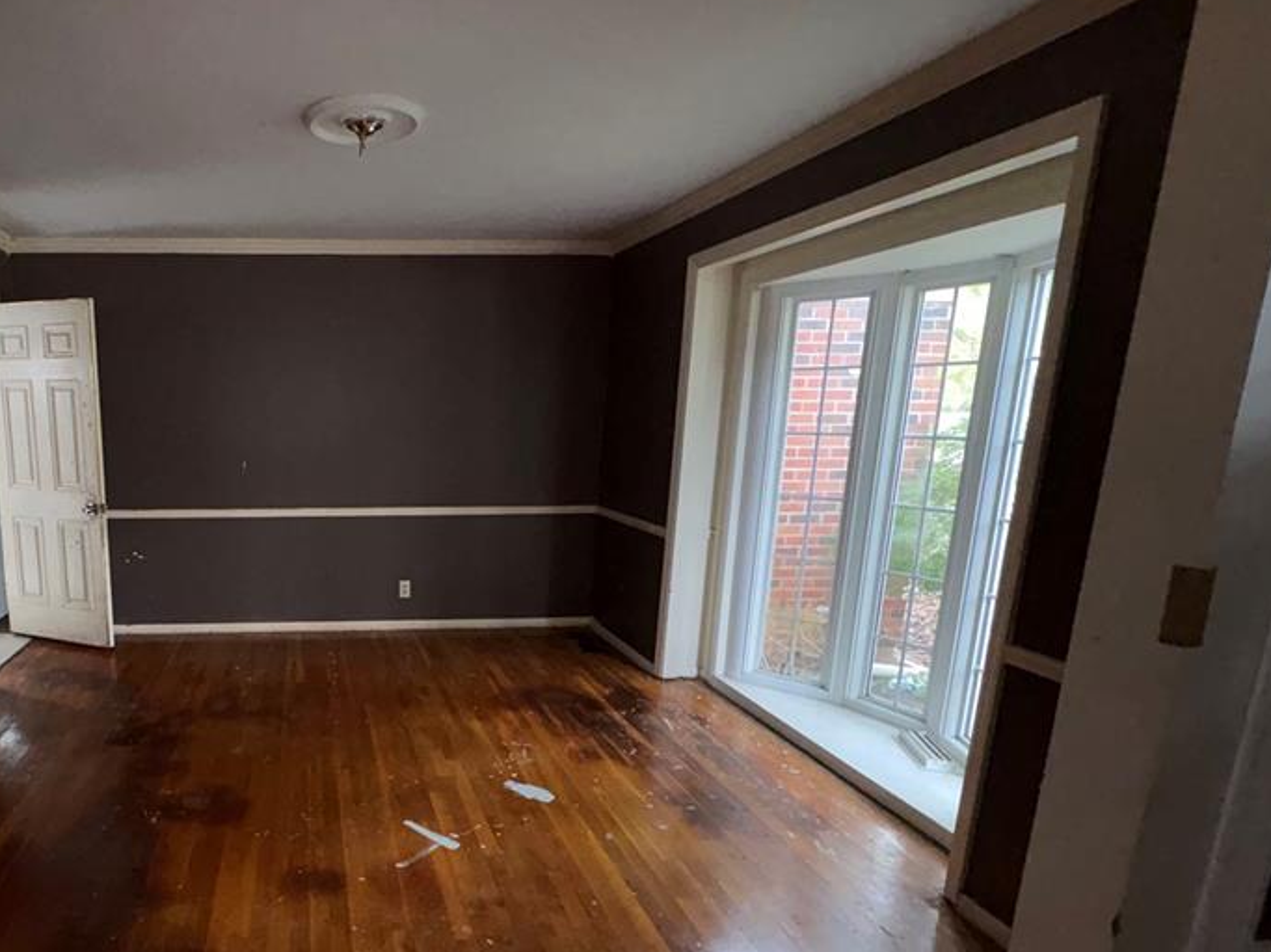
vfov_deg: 62.9
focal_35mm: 21
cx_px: 341
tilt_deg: -12.1
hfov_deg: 74.2
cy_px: 565
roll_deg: +0.5
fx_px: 771
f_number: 2.2
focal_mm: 2.22
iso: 200
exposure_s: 1/40
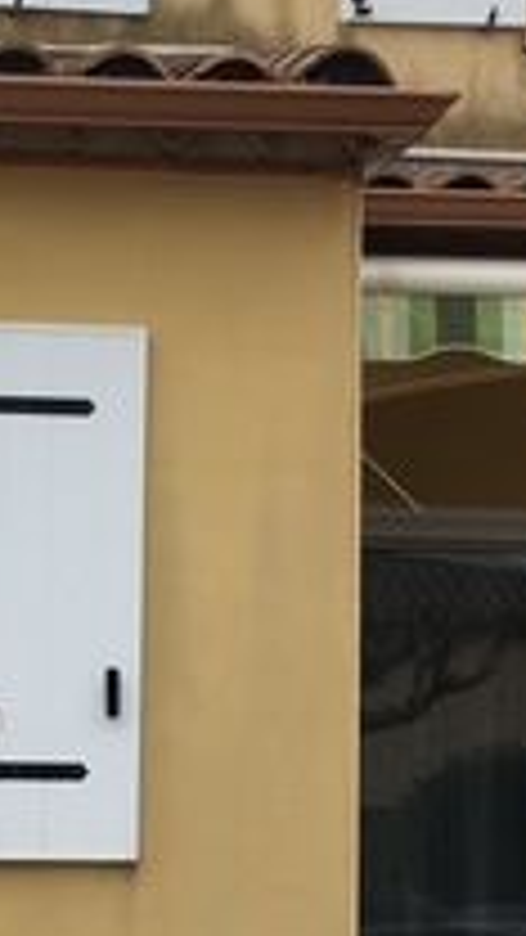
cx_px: 162
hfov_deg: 12.5
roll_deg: +0.4
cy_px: 531
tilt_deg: +6.3
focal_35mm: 97
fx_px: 2405
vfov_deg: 22.0
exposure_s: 1/114
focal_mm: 4.15
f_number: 2.2
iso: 25
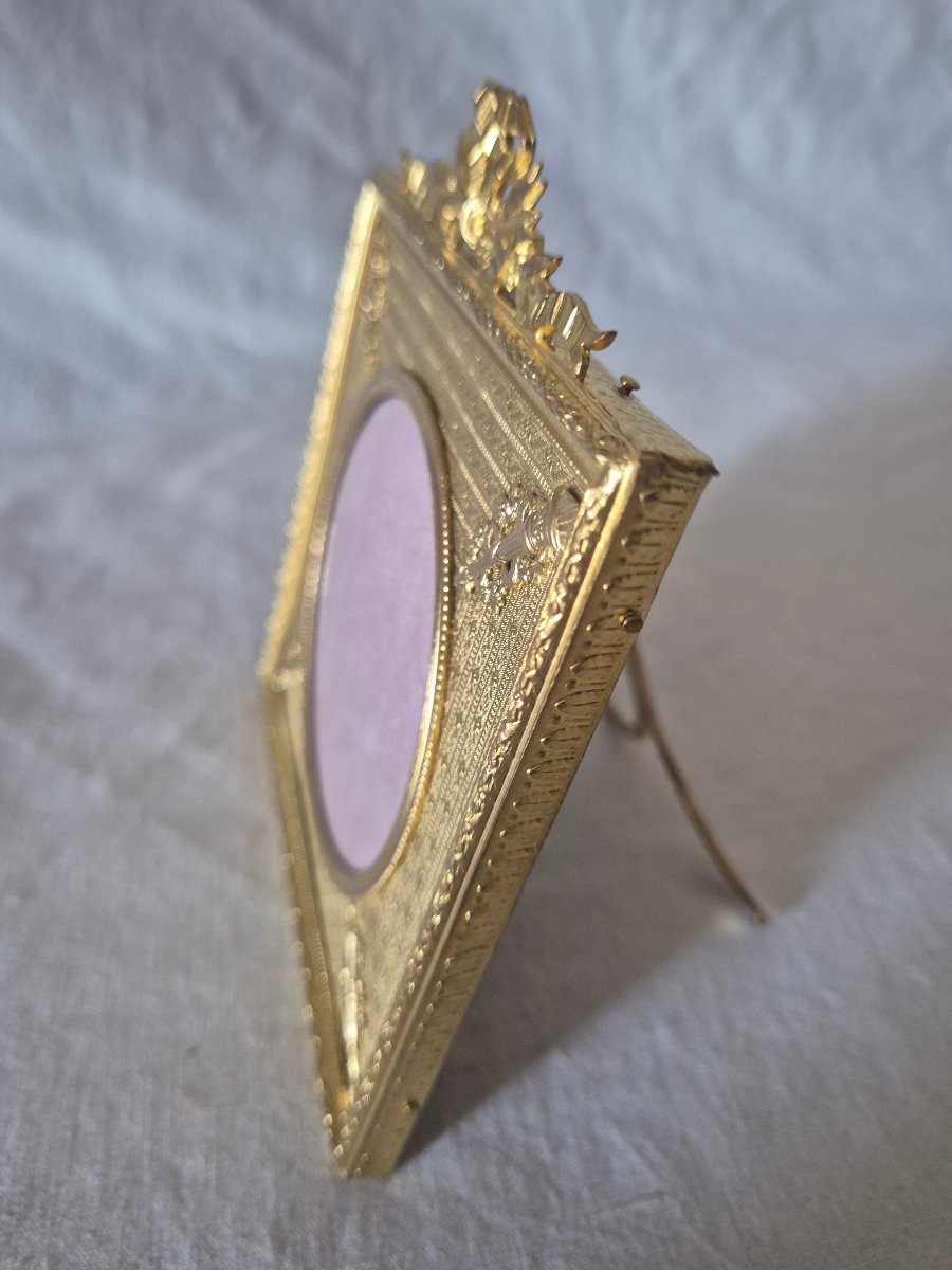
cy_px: 635
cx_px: 476
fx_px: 843
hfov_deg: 58.9
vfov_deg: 73.9
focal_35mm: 23
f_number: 1.8
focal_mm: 5.4
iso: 640
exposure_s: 1/100
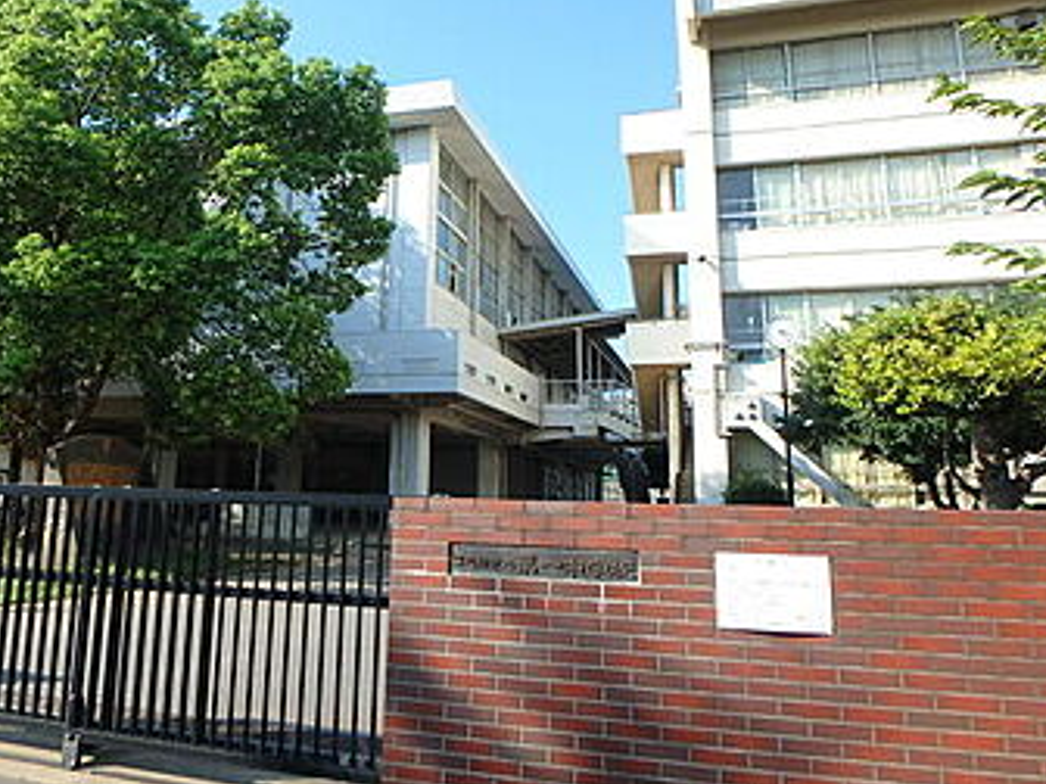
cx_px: 439
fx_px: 846
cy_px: 314
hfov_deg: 63.1
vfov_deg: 49.4
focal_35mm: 28
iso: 125
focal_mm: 3.7
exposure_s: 1/640
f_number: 3.5
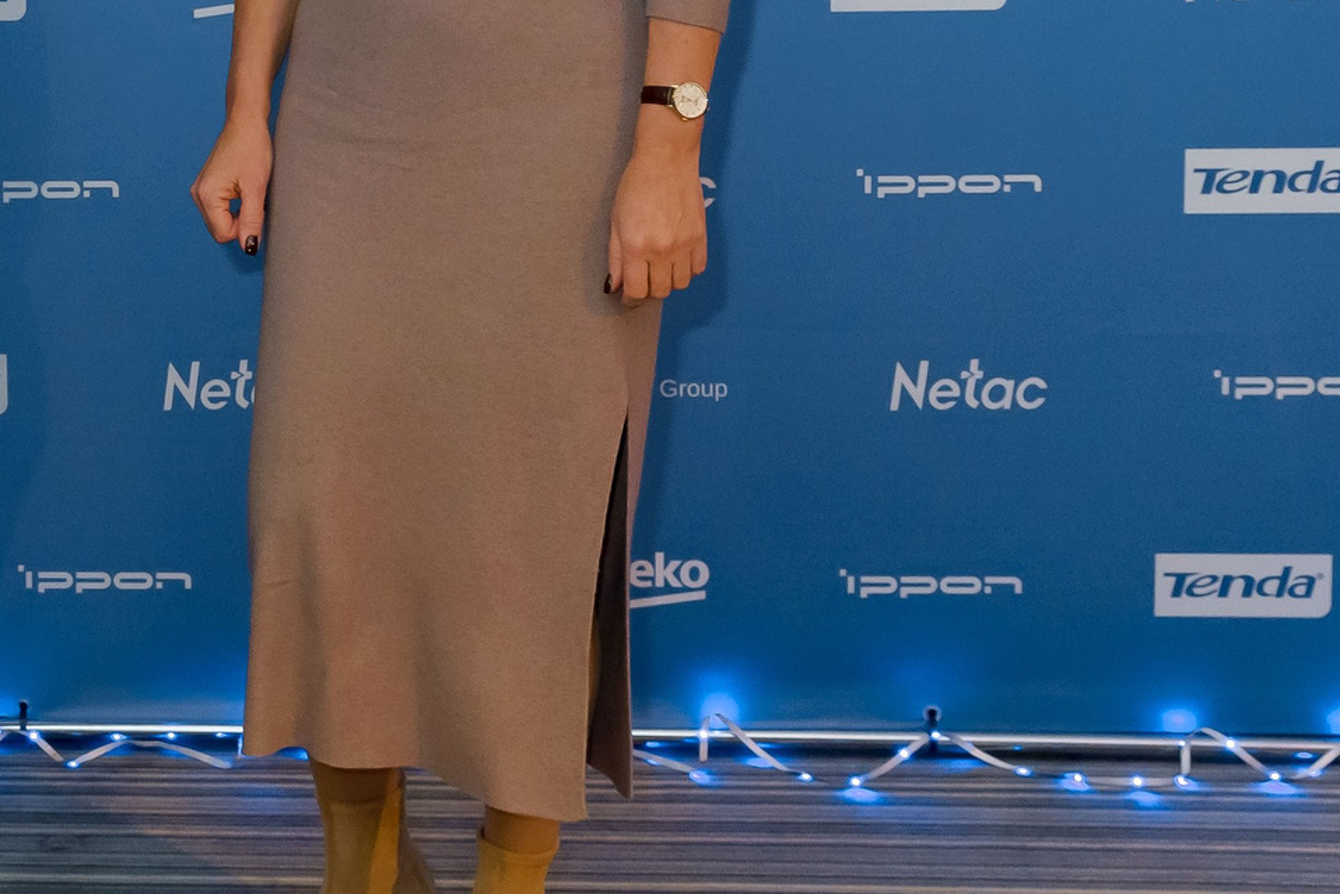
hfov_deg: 19.1
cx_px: -159
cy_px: 28
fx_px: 3797
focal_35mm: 102
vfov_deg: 13.3
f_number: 5.6
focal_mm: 35
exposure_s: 1/125
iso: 3200
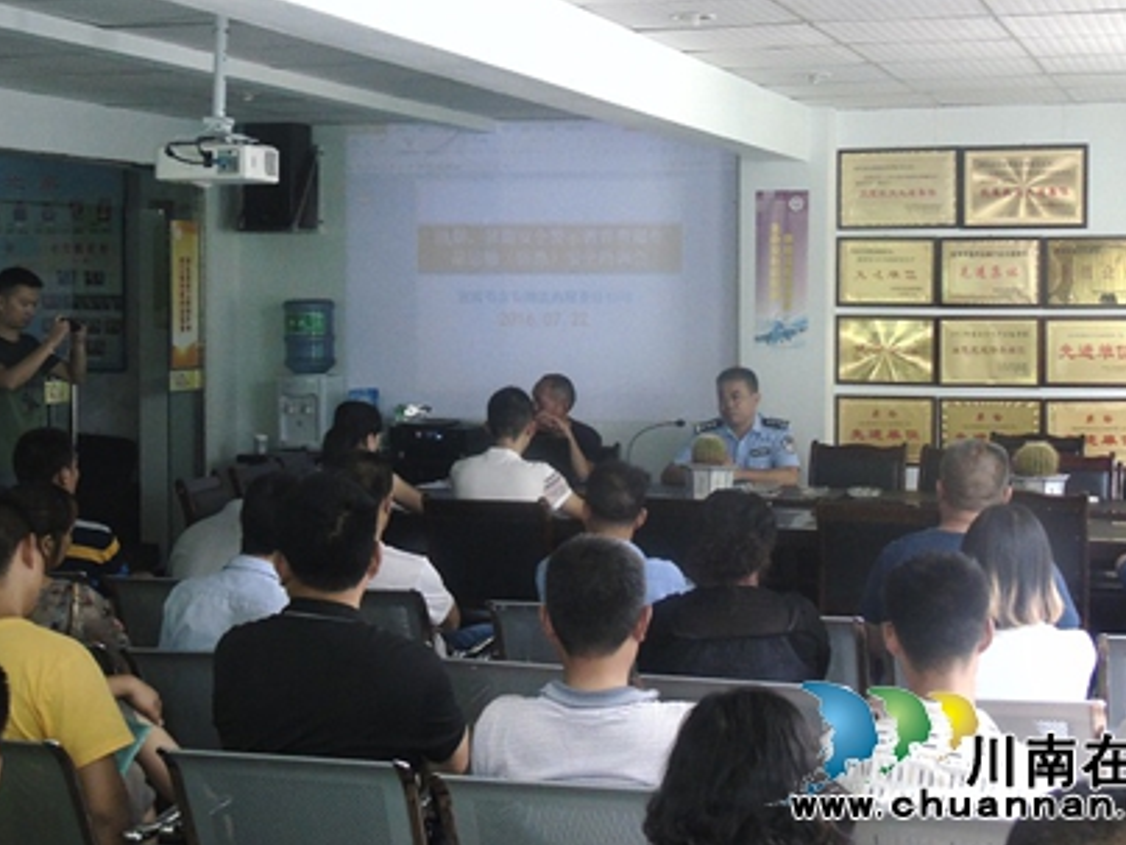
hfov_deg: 33.8
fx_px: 1854
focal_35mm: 57
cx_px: 613
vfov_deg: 25.6
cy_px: 353
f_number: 4.1
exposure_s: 1/30
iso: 400
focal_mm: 8.2
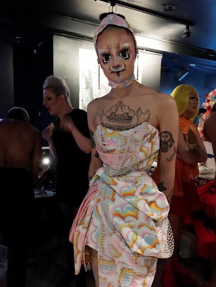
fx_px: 241
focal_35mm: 29
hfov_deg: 48.3
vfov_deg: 61.6
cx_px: 108
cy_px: 144
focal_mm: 4.15
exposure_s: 1/15
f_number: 2.2
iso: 400
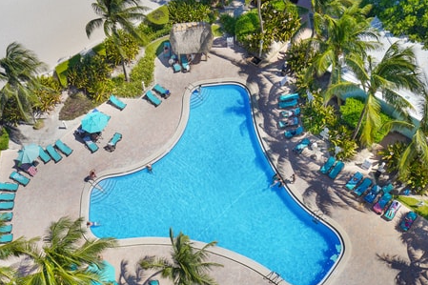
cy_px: 156
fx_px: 463
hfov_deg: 49.5
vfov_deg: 34.2
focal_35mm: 39
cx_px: 203
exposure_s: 1/500
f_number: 5
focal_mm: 35
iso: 100
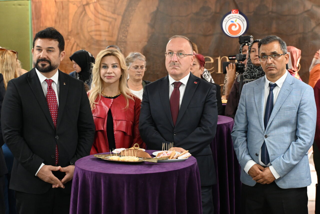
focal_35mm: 76
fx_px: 680
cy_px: 107
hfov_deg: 26.5
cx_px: 160
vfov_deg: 17.8
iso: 3600
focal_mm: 51
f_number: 4.8
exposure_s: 1/60
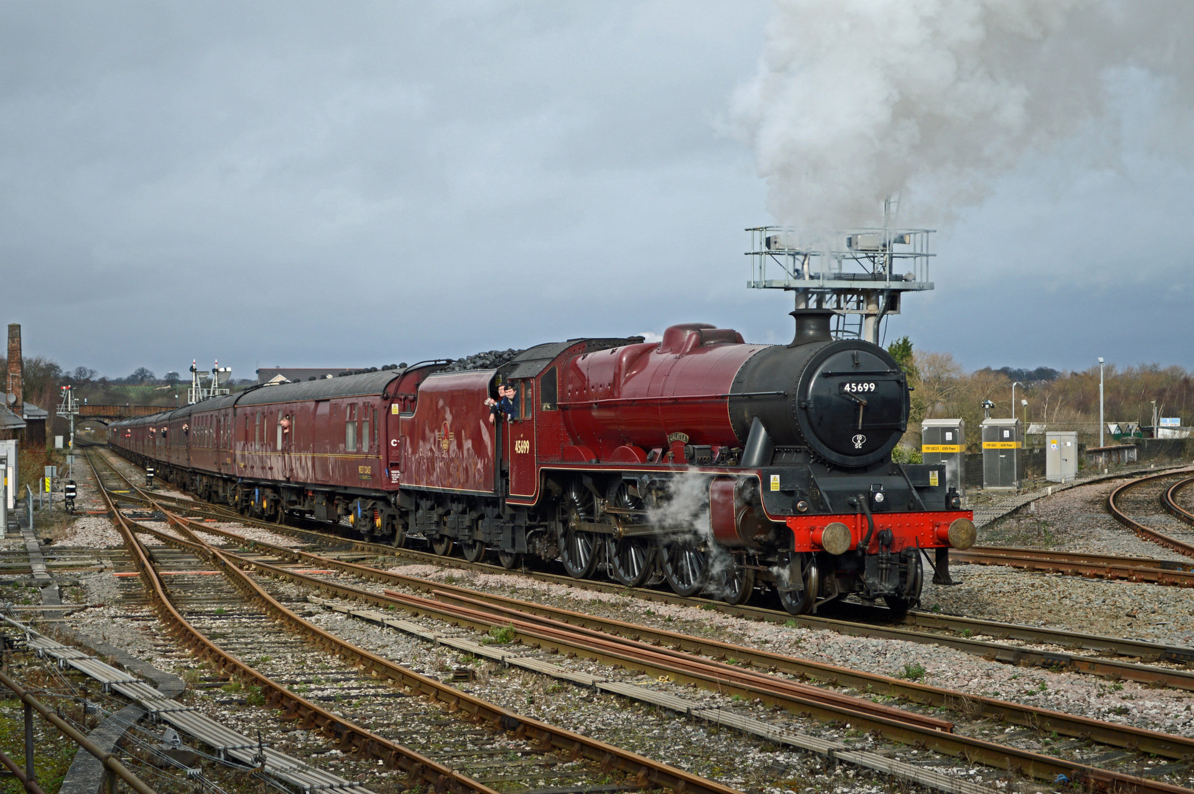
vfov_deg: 18.9
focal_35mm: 72
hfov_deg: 28.1
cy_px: 397
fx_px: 2386
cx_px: 597
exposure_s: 1/320
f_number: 5.3
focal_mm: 48
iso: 100
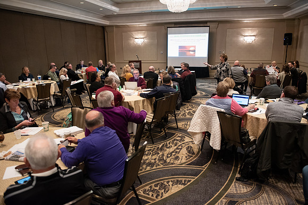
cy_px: 102
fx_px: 222
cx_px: 154
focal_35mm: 26
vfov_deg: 49.6
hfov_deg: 69.4
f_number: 3.5
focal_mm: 26
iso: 4000
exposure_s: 1/160
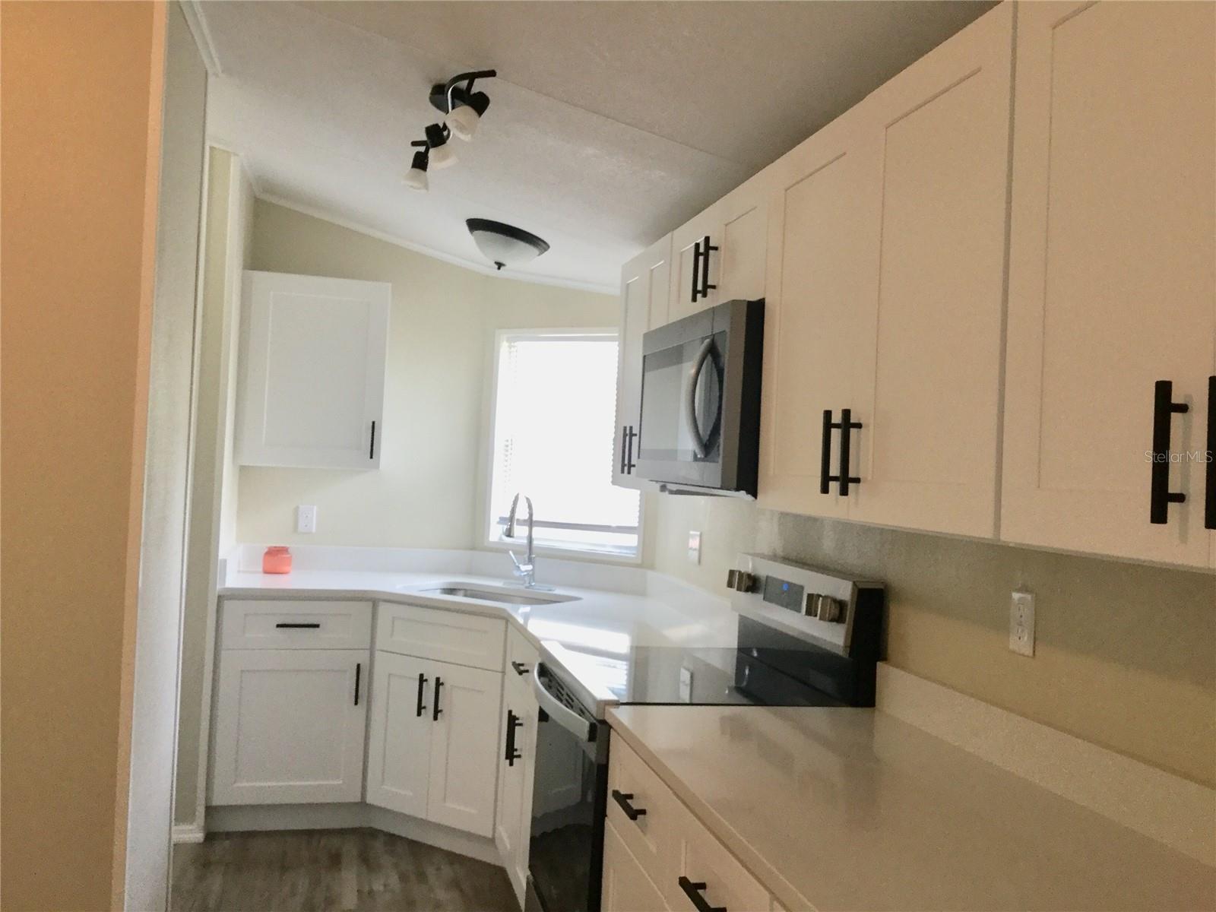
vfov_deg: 45.4
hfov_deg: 58.4
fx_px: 1089
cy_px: 456
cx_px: 608
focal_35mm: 31
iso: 64
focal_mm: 3.3
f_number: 2.4
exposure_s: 1/30
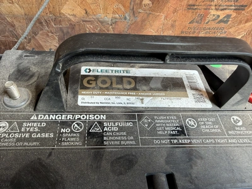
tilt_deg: -53.1
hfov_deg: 71.6
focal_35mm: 24
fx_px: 175
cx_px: 126
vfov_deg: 56.8
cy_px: 94
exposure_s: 1/121
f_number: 2.2
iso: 64
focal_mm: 2.22
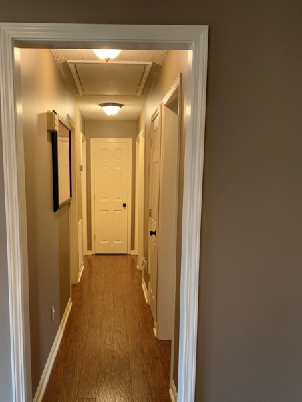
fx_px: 384
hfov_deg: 42.8
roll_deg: -0.8
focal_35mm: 33
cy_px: 237
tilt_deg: -10.1
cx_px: 121
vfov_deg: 55.0
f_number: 1.8
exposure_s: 1/40
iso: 400
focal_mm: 4.25
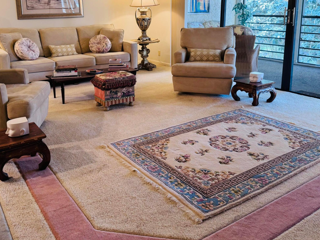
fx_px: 314
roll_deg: +1.1
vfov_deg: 41.0
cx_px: 141
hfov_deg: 53.8
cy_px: 73
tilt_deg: -12.4
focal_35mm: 34
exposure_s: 1/60
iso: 160
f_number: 1.78
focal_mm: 6.76
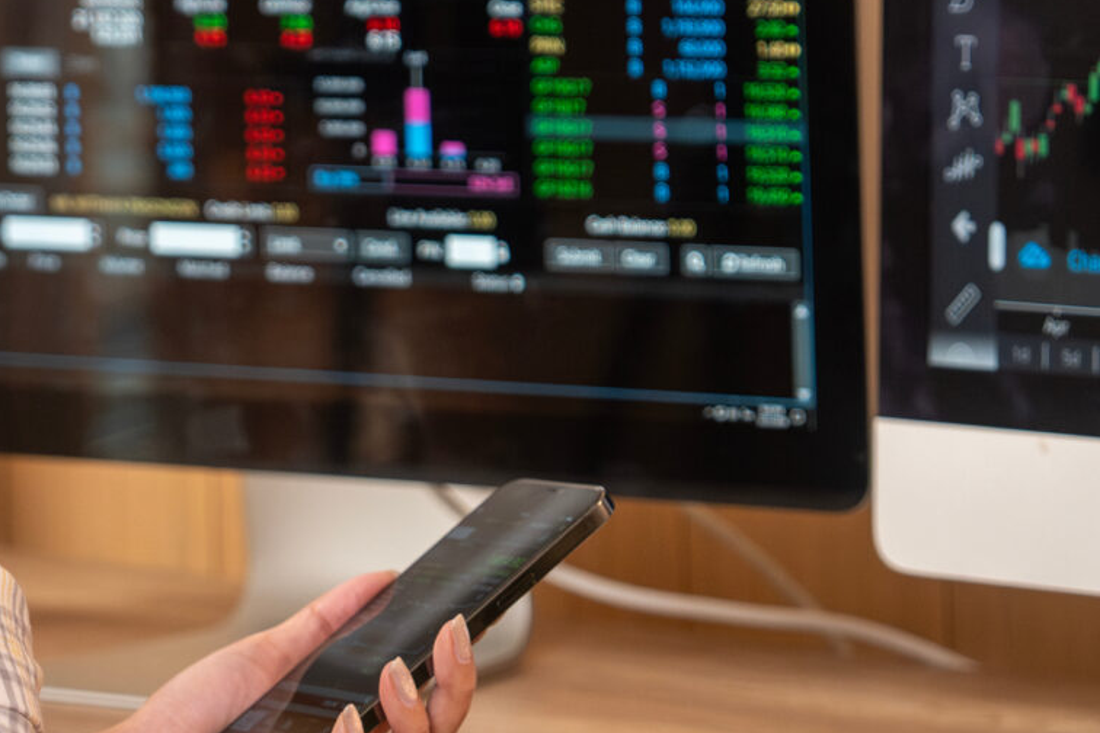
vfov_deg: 6.5
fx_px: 6416
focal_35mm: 210
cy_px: 256
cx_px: 169
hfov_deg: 9.8
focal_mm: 62
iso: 1000
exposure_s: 1/320
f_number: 2.8
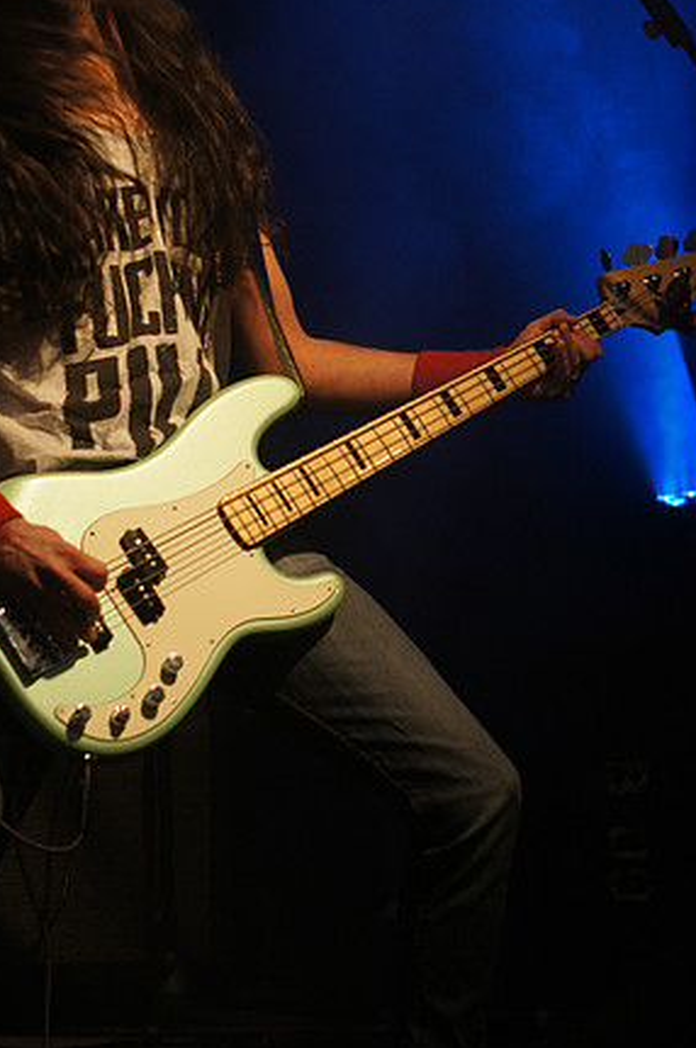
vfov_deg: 20.2
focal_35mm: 101
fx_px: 2938
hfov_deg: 13.5
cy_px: 367
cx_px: 296
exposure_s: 1/200
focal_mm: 50
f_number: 2.2
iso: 800
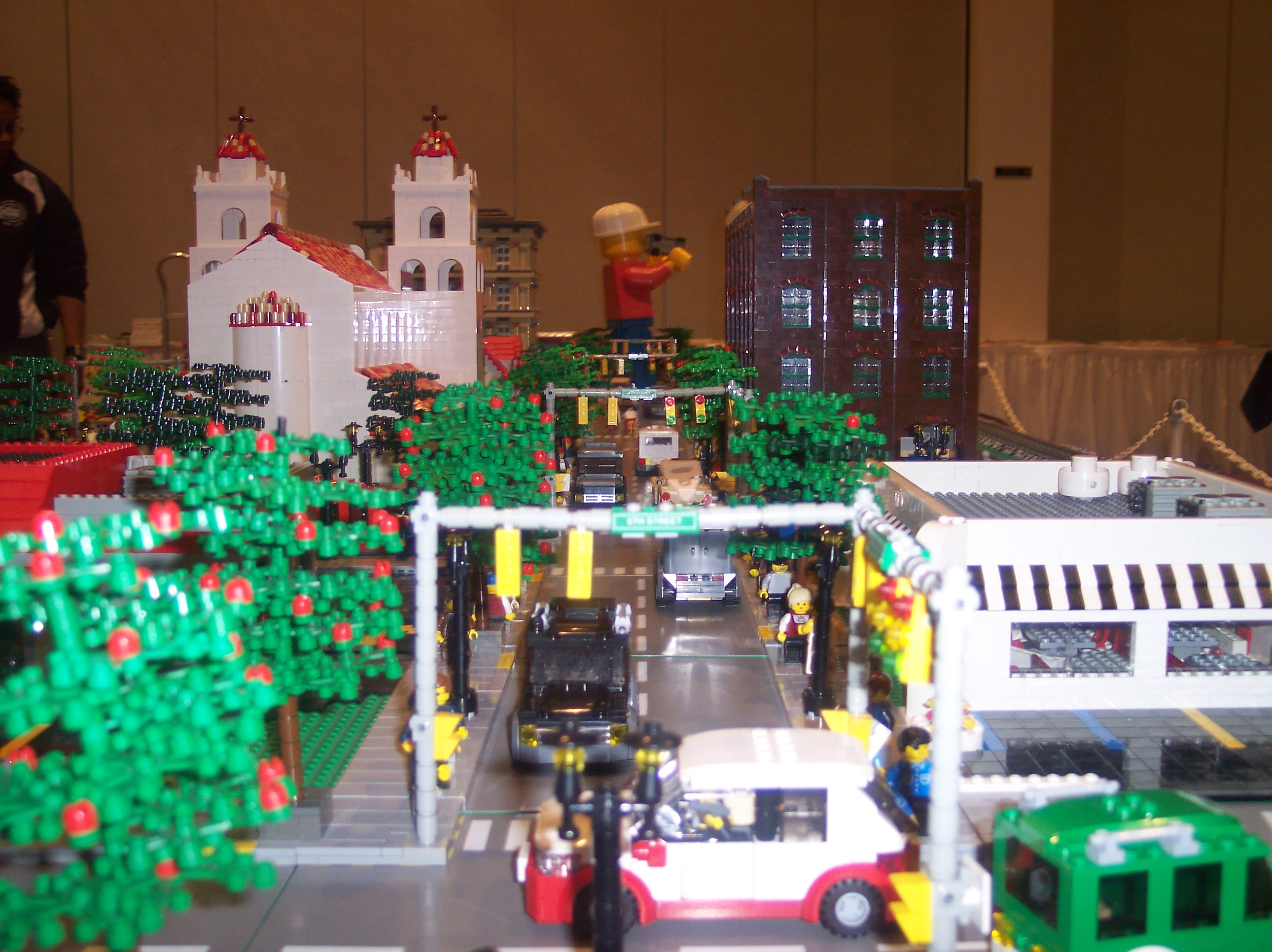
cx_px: 636
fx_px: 1396
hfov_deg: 49.0
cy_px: 476
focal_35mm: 38
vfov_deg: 37.7
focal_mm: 8
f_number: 2.8
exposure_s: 1/30
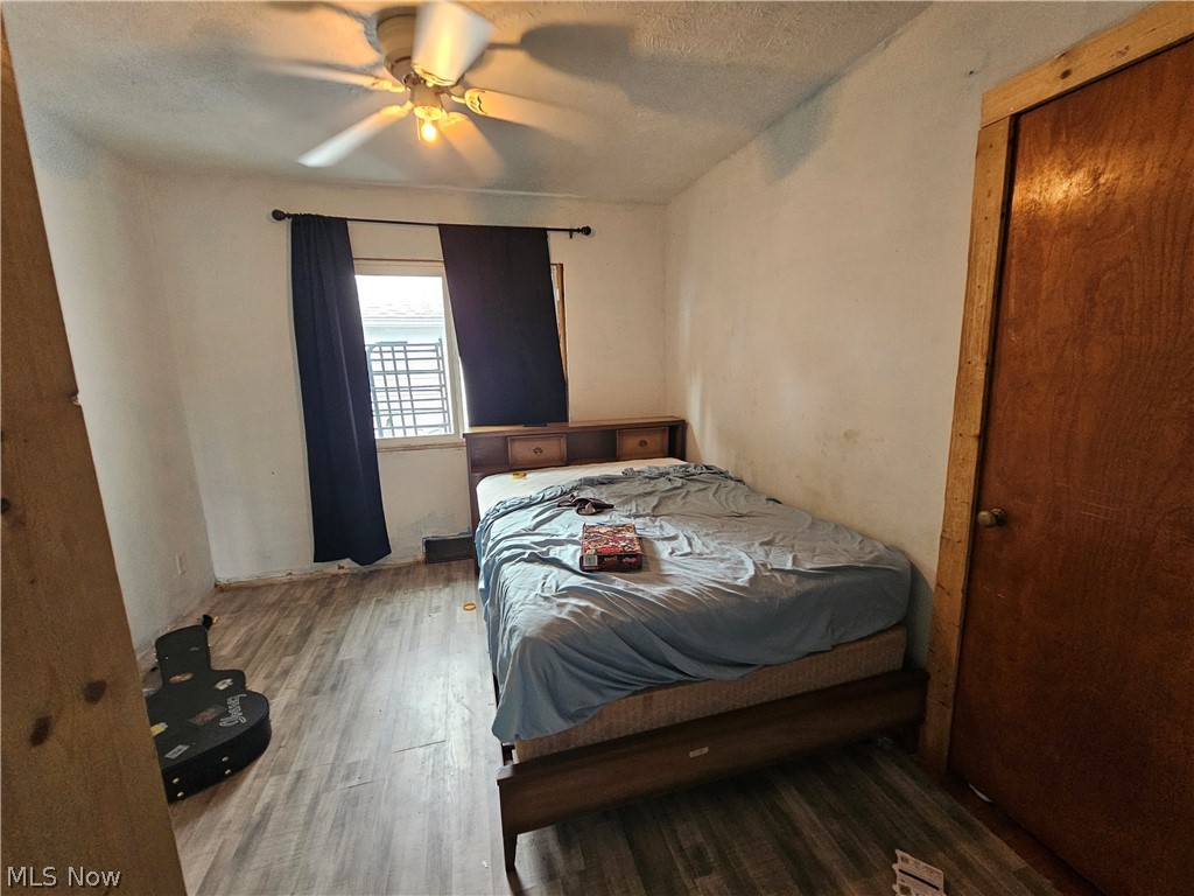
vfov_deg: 89.9
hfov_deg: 106.2
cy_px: 448
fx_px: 448
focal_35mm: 13
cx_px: 597
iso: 400
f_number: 2.2
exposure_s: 1/40
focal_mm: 2.2
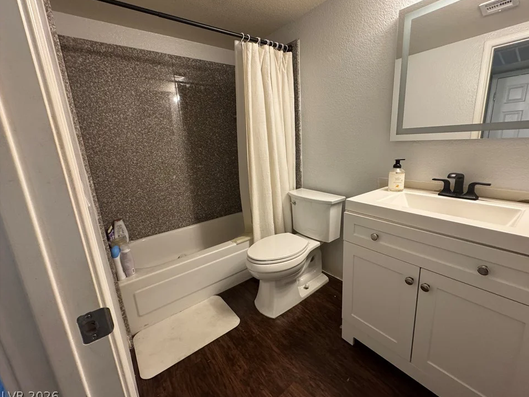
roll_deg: +2.7
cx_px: 282
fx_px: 229
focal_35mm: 15
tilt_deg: -13.7
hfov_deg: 98.0
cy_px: 193
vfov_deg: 81.7
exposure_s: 1/60
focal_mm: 2.22
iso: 250
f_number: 2.2
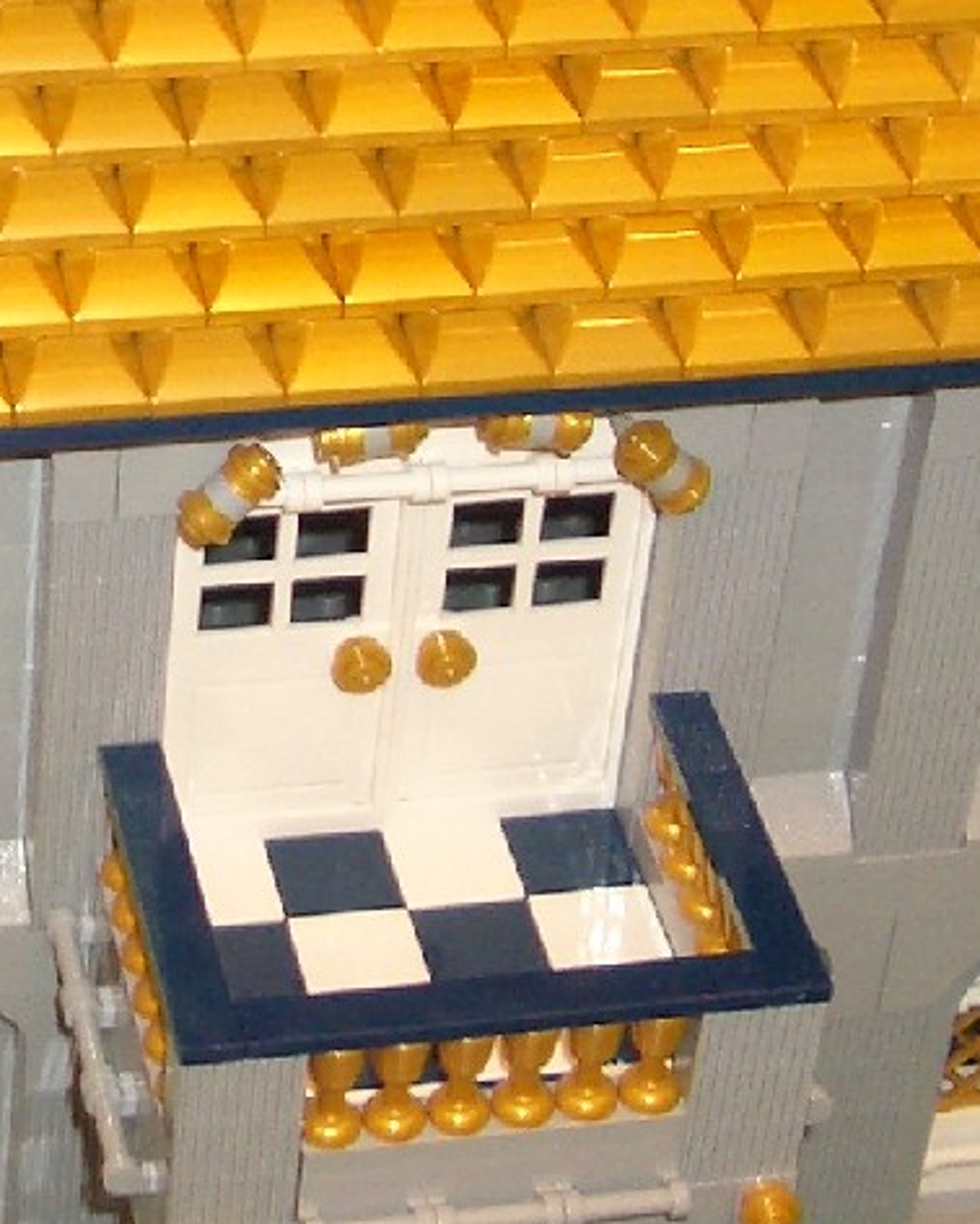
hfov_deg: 12.2
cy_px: 54
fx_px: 4529
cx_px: -29
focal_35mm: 125
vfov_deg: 15.2
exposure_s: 1/60
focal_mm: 5.8
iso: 100
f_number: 2.6
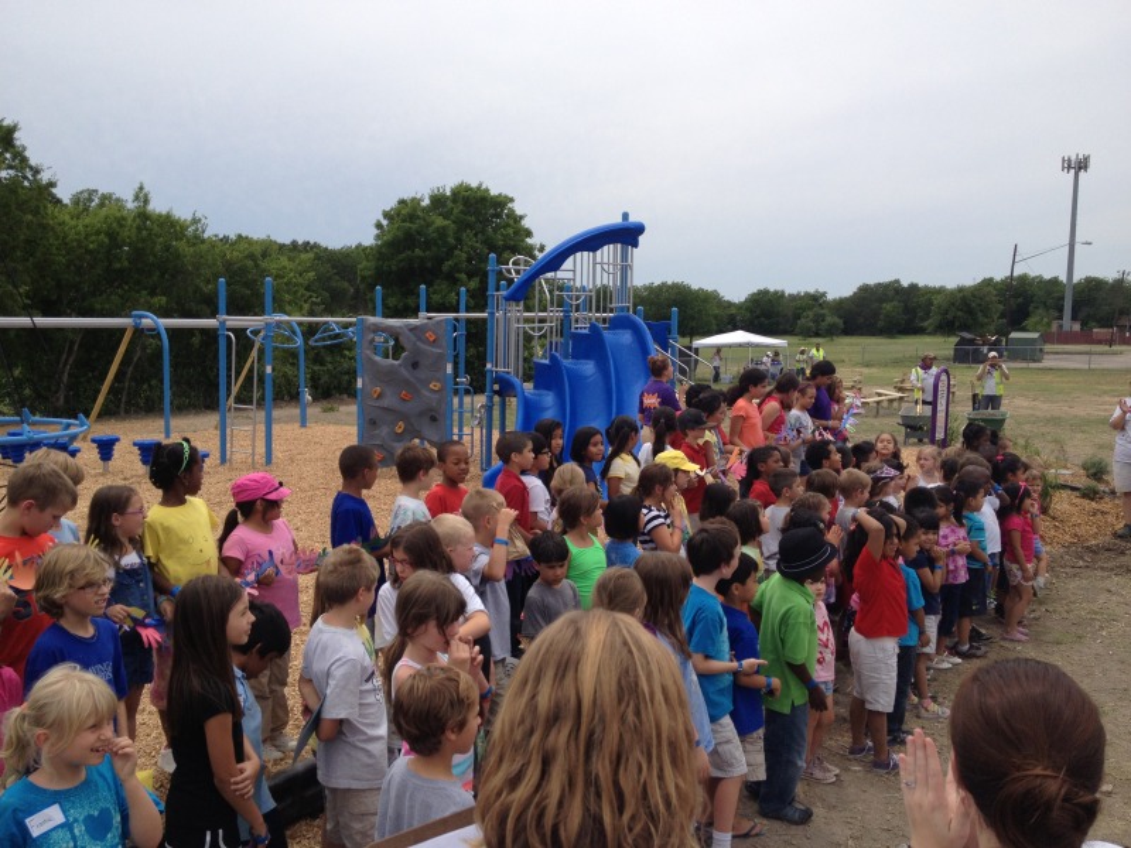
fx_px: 1144
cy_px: 424
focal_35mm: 35
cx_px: 566
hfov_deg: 52.6
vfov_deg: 40.7
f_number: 2.4
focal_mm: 4.28
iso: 50
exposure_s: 1/1842
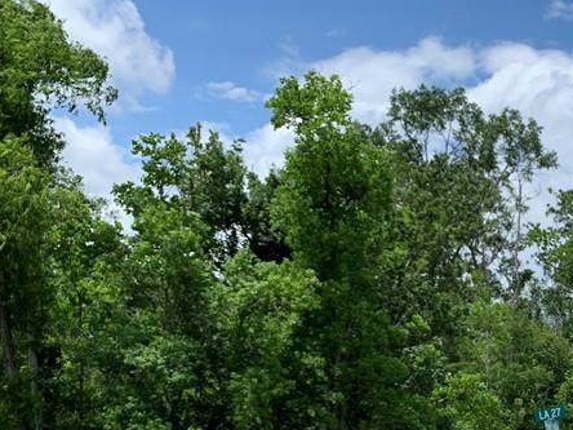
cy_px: 440
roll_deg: -1.9
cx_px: 641
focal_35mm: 60
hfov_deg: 28.9
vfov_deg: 23.3
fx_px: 993
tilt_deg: +4.3
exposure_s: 1/1490
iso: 25
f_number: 1.8
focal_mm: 4.25
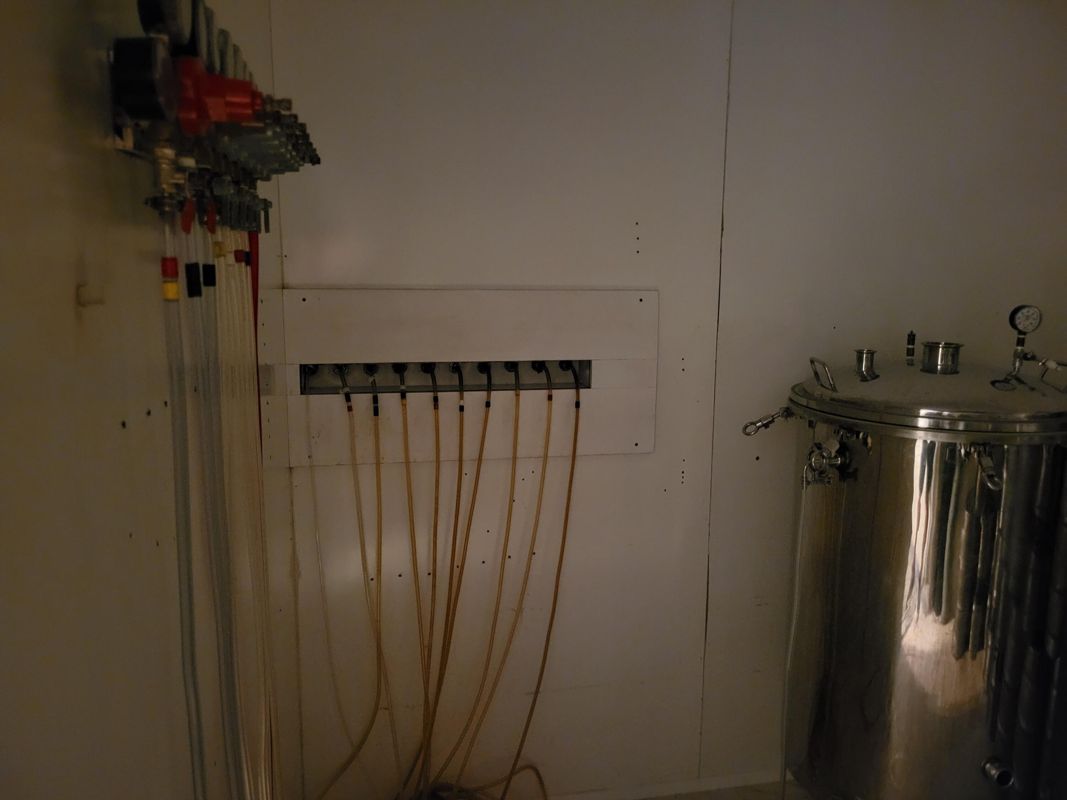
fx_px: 801
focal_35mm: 26
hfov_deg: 67.3
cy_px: 400
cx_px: 534
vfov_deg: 53.1
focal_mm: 5.4
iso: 1600
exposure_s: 1/17.2
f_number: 1.8
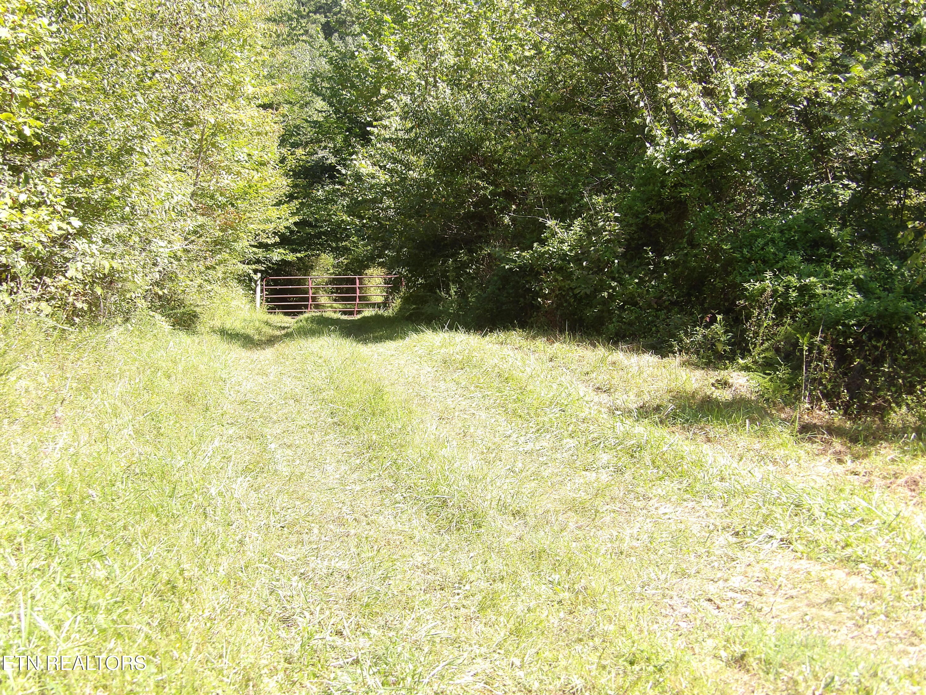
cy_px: 348
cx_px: 463
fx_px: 1418
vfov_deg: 27.5
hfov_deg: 36.2
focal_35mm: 53
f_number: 3.9
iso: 100
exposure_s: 1/154
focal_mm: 9.5
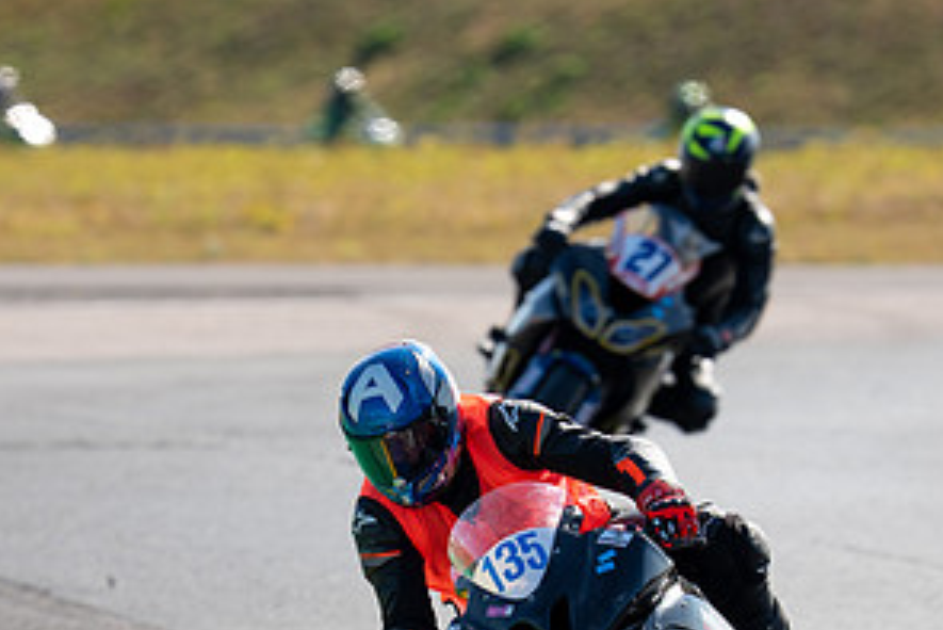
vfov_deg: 1.7
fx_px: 20624
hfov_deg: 2.6
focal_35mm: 787
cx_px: 505
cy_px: 558
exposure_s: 1/320
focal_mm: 400
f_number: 6.3
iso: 100
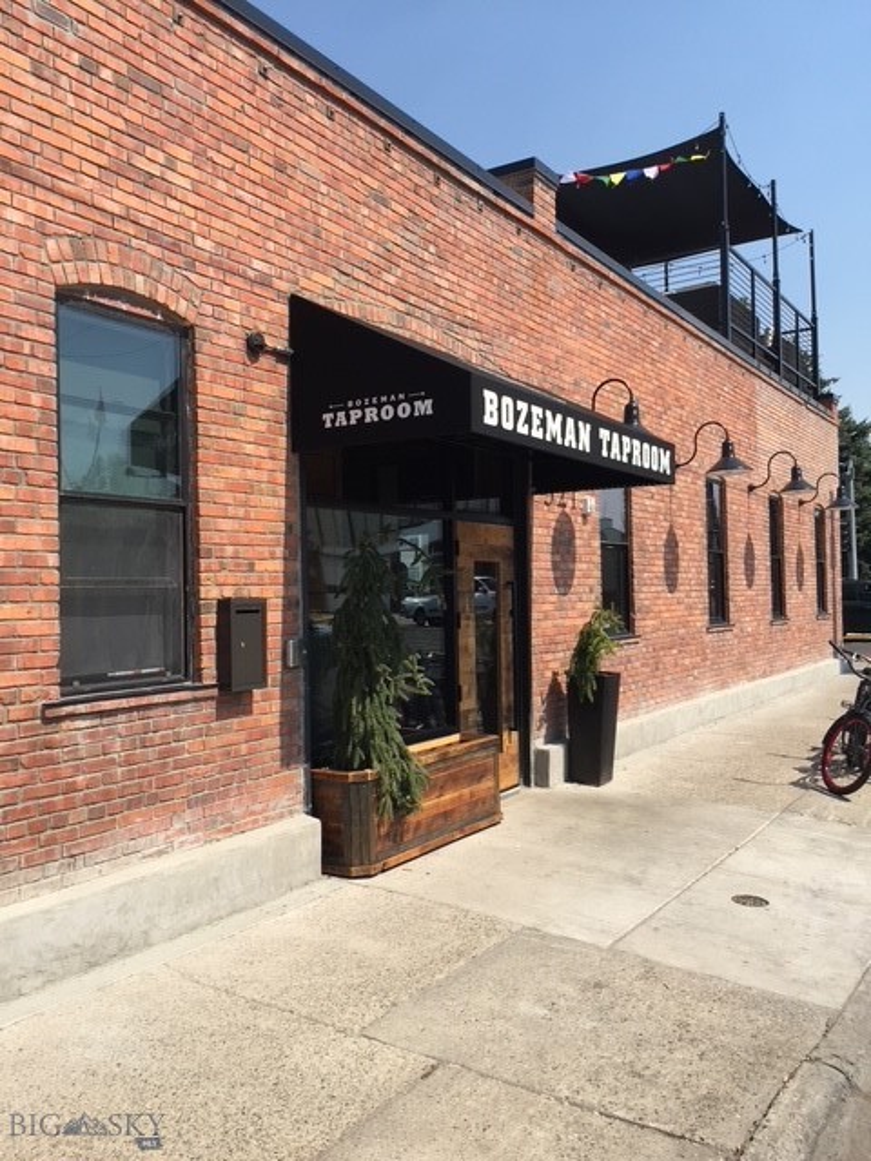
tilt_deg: +3.4
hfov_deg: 48.2
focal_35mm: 29
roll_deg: +0.7
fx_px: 973
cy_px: 580
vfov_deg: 61.7
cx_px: 436
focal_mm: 4.15
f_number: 2.2
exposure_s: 1/1799
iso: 32
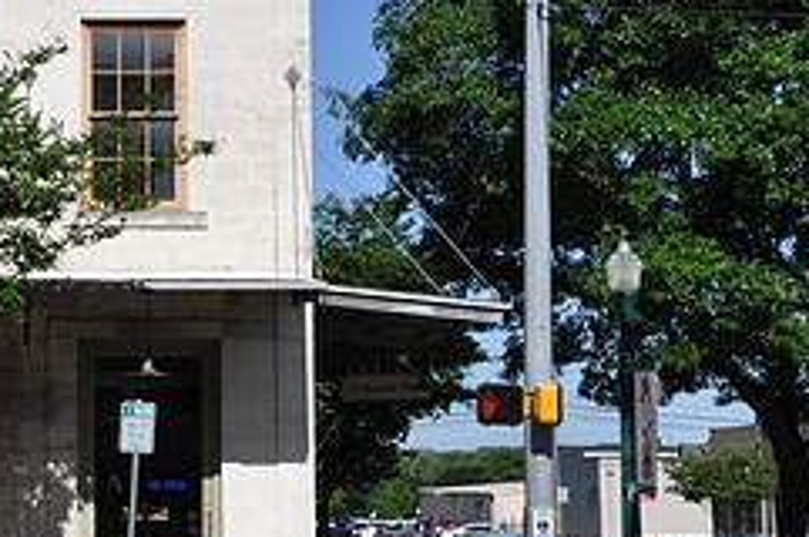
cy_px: 213
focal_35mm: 101
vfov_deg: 13.5
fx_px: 2267
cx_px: -27
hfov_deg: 19.6
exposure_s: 1/125
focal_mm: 28
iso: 200
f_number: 11
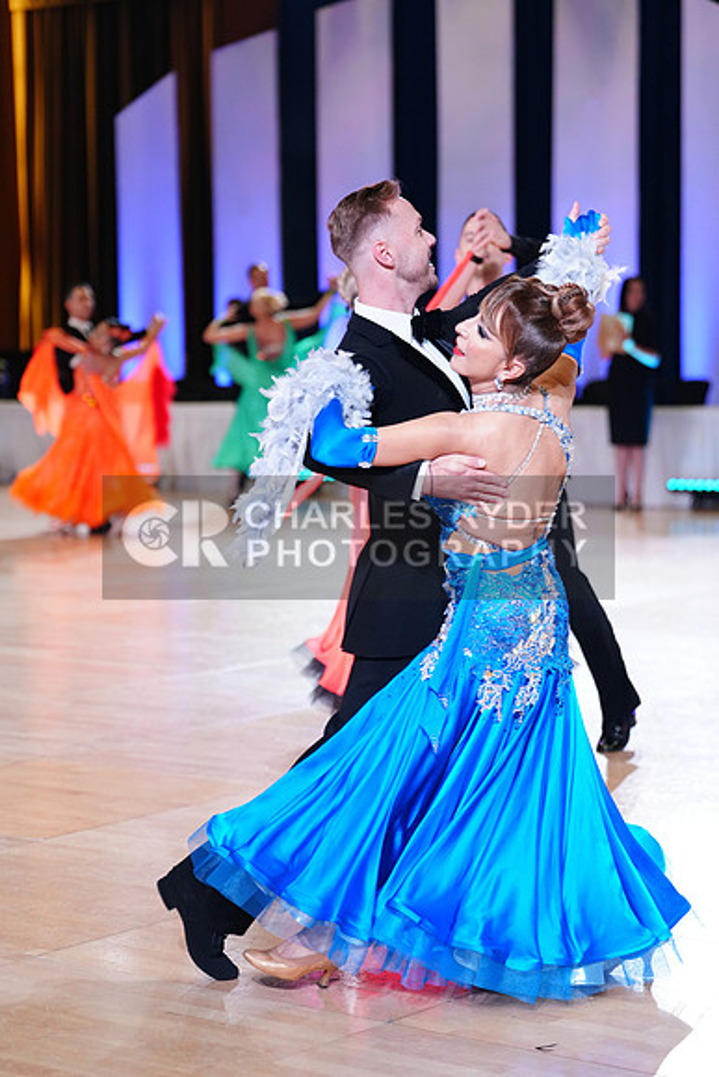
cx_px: 360
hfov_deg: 15.5
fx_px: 2635
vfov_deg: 23.1
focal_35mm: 88
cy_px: 538
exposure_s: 1/400
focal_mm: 88
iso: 2000
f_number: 2.8
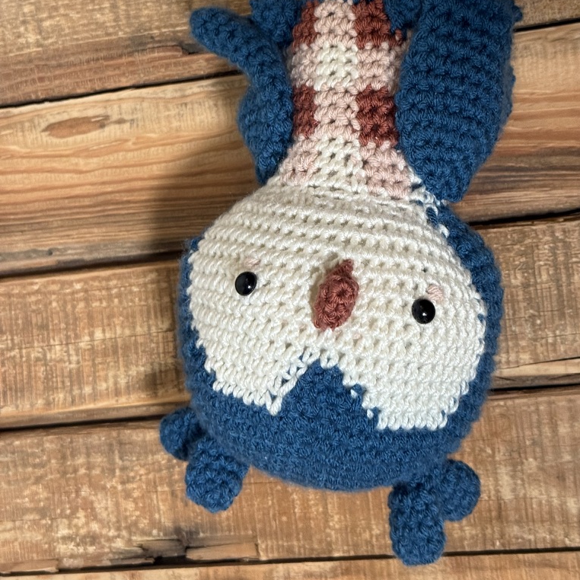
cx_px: 292
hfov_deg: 30.0
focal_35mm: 57
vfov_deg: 29.8
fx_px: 1081
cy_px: 191
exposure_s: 1/60
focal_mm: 6.76
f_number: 1.78
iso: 250
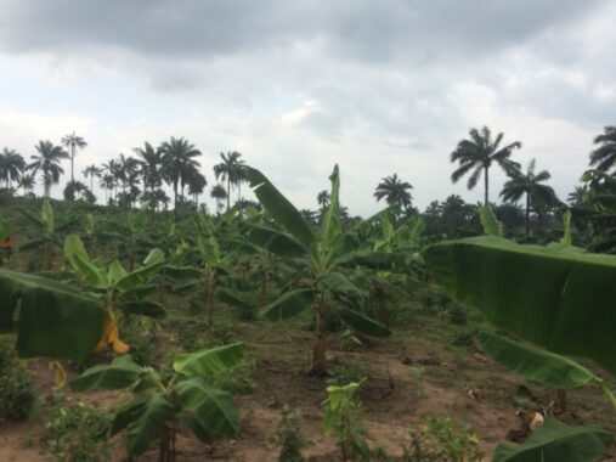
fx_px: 516
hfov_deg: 61.7
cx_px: 308
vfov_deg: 48.2
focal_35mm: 29
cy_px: 231
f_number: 2.2
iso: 32
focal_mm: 4.15
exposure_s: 1/662
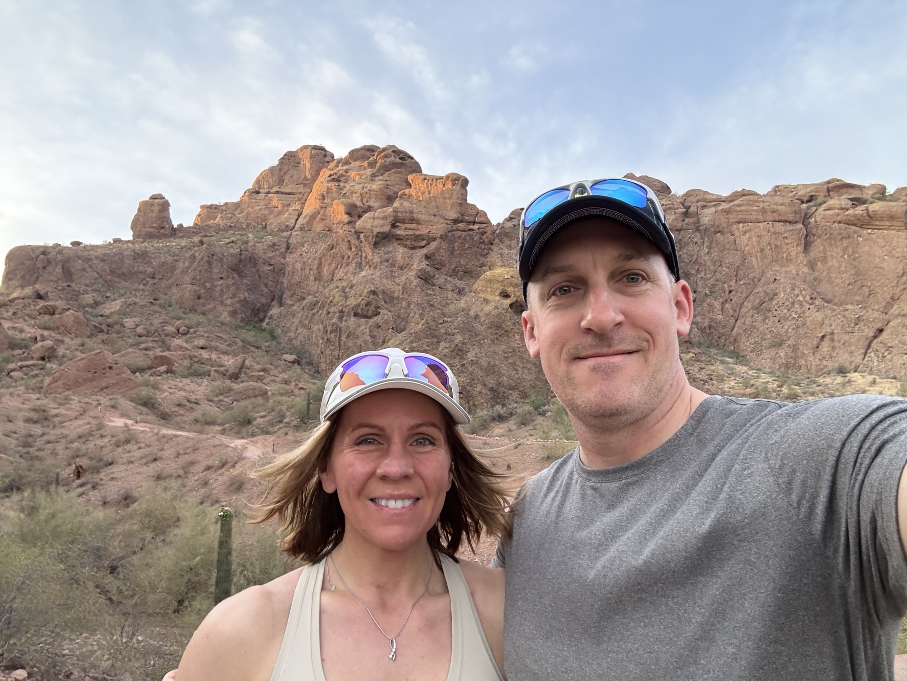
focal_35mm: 23
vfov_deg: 58.9
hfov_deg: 73.9
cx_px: 454
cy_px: 340
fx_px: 603
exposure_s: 1/83
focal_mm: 2.69
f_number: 1.9
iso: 80
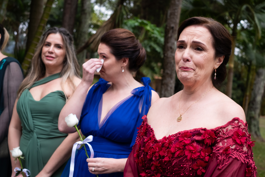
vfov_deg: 25.5
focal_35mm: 53
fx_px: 390
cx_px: 132
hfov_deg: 37.5
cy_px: 88
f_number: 4
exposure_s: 1/125
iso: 800
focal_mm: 35
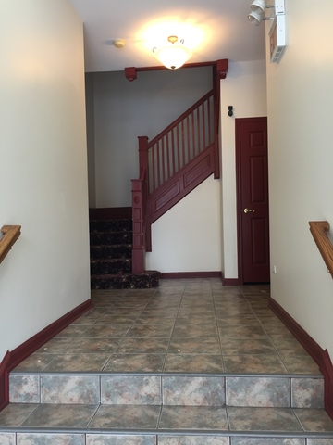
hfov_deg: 48.2
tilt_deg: +1.0
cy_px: 222
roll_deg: +0.6
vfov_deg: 61.7
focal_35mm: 29
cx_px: 166
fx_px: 372
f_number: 2.2
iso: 80
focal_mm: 4.15
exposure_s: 1/30
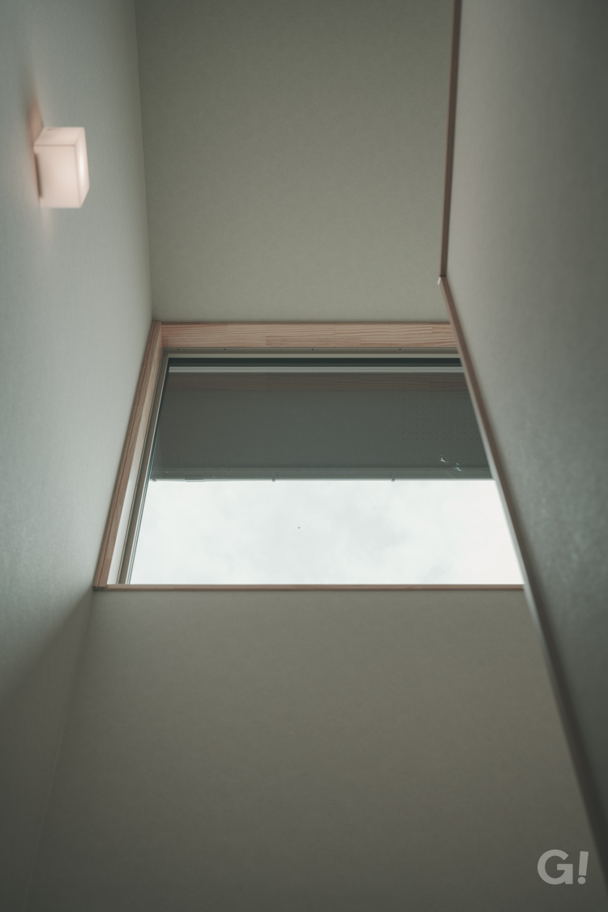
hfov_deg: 27.0
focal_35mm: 50
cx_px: 304
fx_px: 1267
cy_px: 456
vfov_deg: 39.6
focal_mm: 50
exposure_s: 1/250
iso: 125
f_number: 5
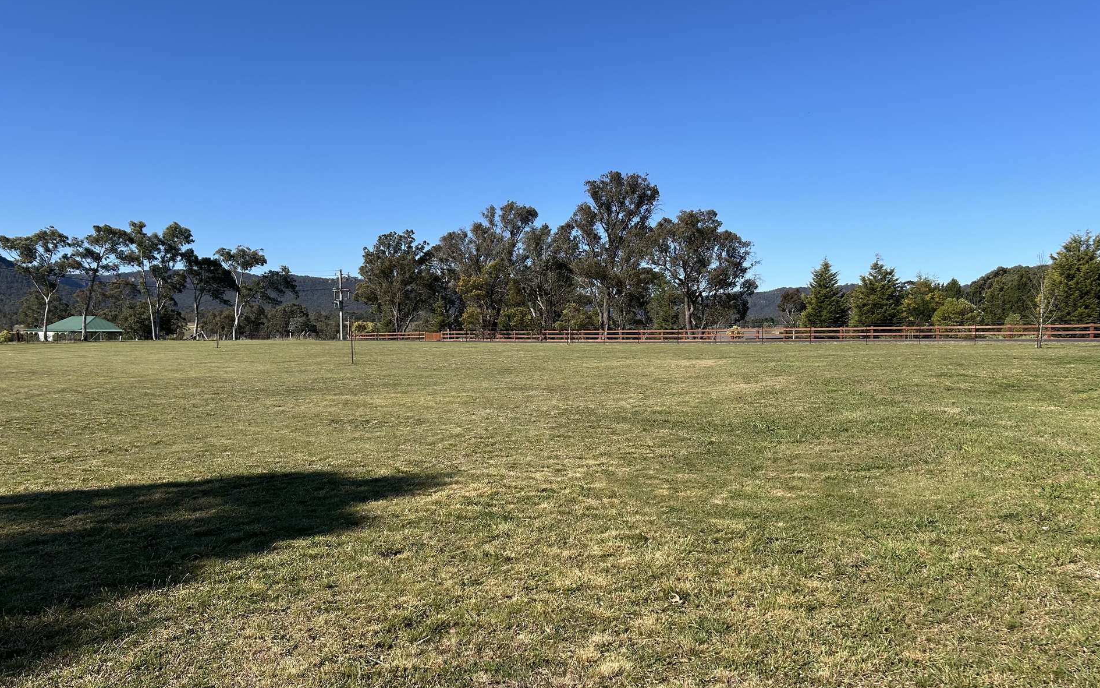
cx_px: 548
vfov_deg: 44.4
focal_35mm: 28
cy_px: 387
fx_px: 839
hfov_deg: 66.5
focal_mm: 5.7
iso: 50
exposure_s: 1/3571
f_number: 1.5
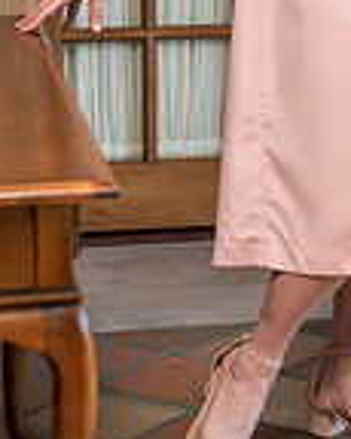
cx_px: 302
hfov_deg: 8.7
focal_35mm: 176
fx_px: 2288
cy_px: -104
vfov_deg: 10.8
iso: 800
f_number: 3.5
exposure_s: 1/160
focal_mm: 60
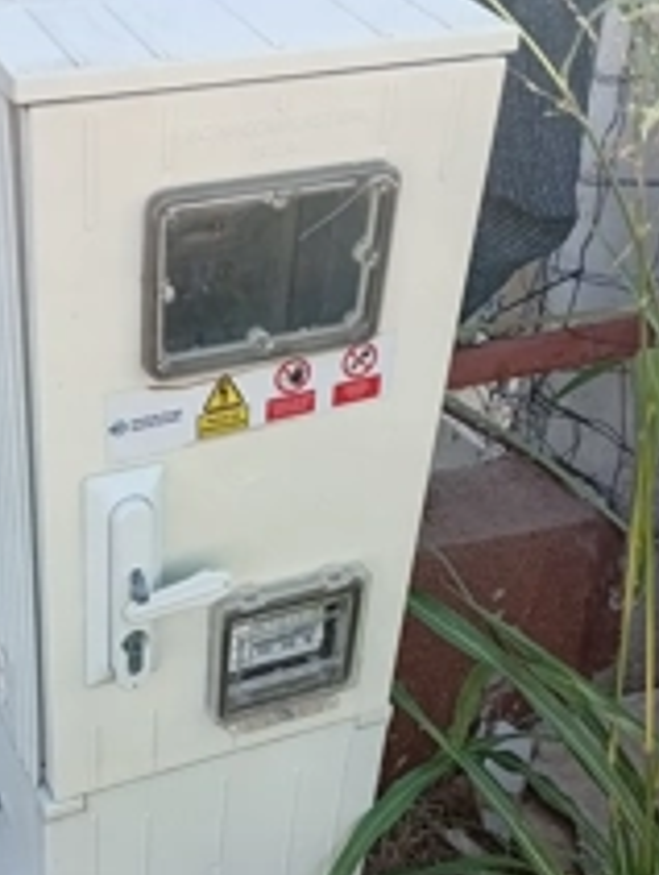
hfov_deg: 28.0
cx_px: 124
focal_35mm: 51
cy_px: 589
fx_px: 1291
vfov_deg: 37.0
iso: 54
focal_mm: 3.98
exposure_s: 1/100
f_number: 1.8
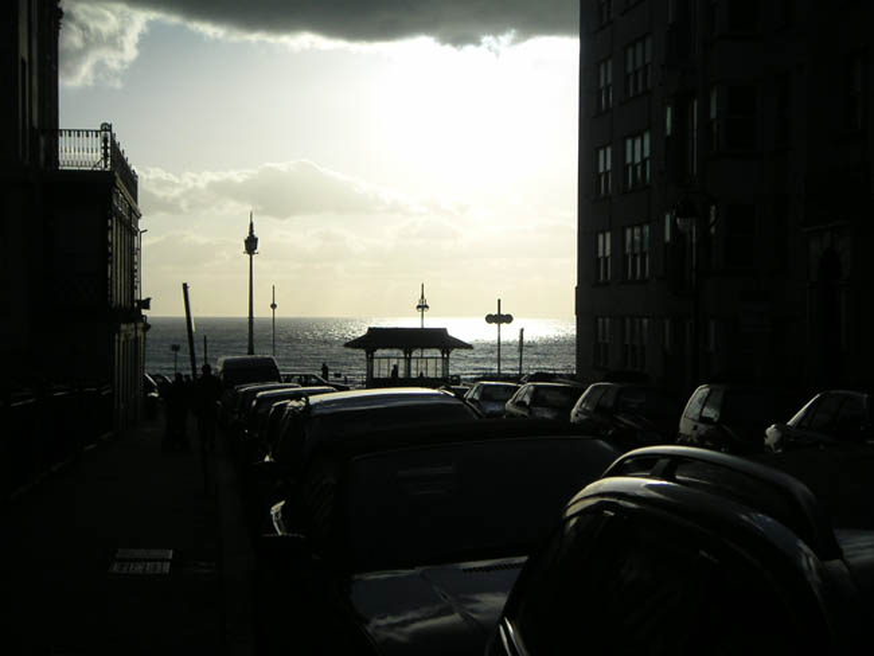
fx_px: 1591
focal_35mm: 63
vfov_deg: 23.3
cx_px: 437
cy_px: 328
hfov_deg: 30.7
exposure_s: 1/750
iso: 50
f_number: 6.7
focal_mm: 9.8
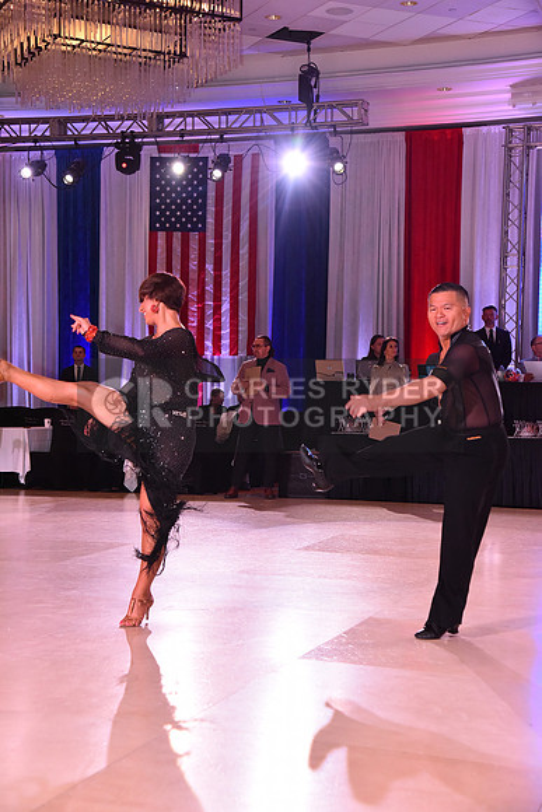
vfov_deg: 34.5
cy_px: 406
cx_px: 271
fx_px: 1309
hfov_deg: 23.4
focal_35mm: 58
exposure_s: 1/320
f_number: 6.3
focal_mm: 58
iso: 2500
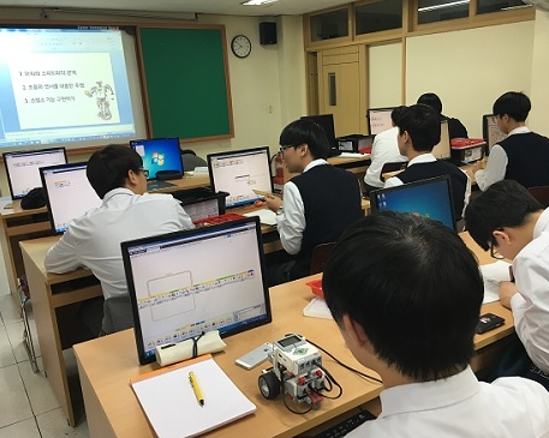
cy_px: 217
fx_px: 503
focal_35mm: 31
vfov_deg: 47.1
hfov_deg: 57.1
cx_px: 298
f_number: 2.2
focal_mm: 4.15
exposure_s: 1/30
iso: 32
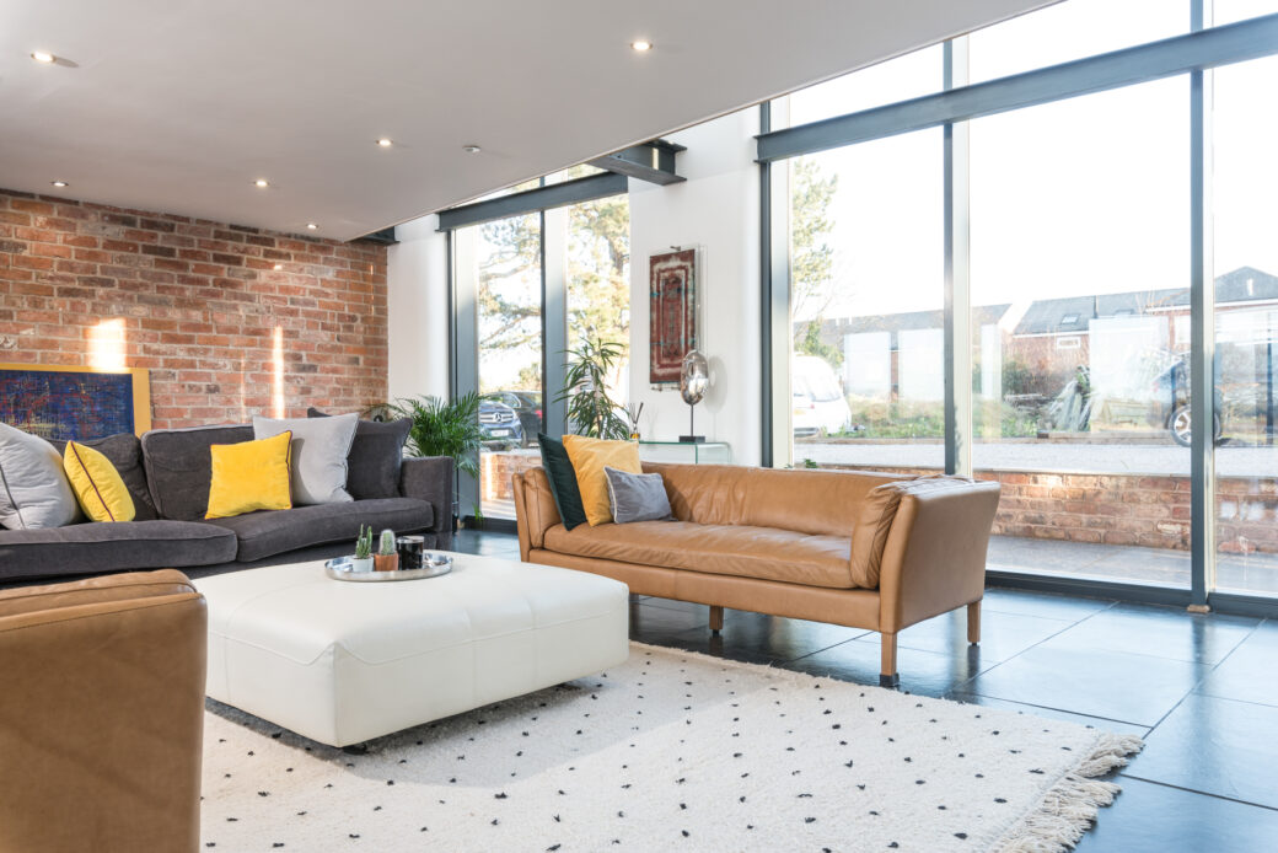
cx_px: 639
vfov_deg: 49.6
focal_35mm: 26
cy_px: 426
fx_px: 923
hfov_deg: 69.4
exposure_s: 1/10
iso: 200
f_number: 9
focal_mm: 26
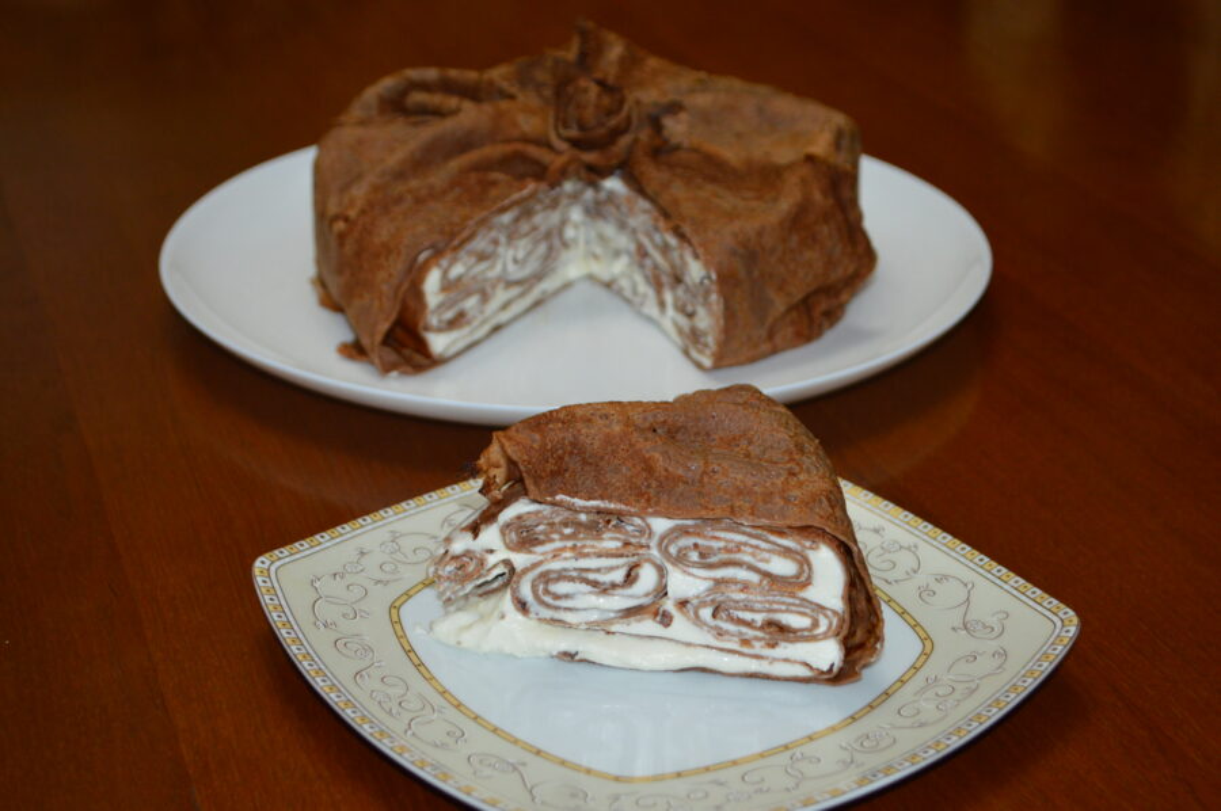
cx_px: 610
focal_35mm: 60
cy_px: 406
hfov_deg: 33.4
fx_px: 2033
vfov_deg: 22.6
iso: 800
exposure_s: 1/60
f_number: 5.3
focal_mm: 40
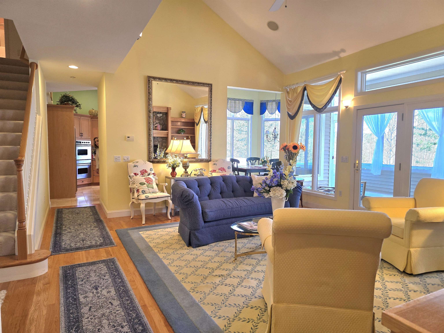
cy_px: 166
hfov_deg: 73.9
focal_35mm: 23
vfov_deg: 58.9
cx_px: 222
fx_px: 295
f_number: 1.7
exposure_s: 1/120
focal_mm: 6.3
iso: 100
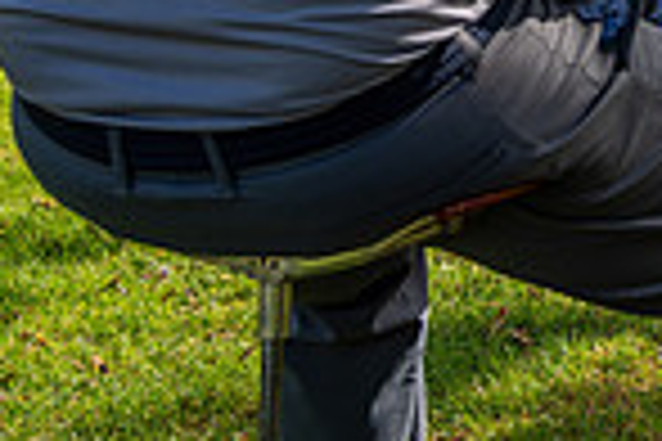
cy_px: -396
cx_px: 1085
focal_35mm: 120
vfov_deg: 10.6
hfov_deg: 15.3
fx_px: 2206
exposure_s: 1/160
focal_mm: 30.5
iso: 100
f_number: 6.3
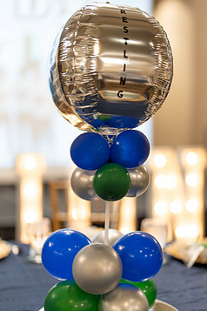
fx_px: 543
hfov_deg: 21.5
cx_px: 121
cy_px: 190
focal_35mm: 63
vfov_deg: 31.8
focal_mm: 50
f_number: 1.2
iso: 1000
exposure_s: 1/320
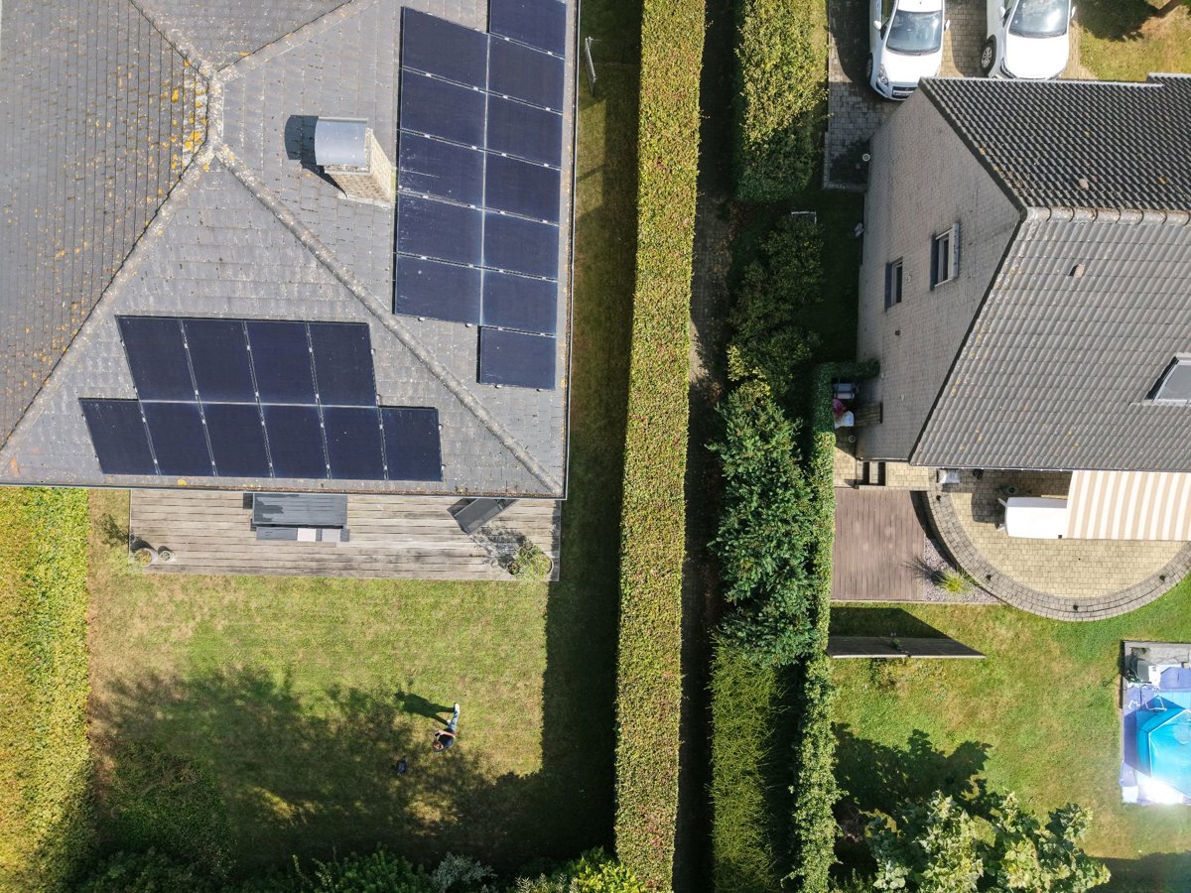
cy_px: 446
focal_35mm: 24
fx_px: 826
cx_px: 596
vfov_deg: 56.8
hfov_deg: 71.6
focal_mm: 8.67
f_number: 1.8
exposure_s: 1/3000
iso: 330
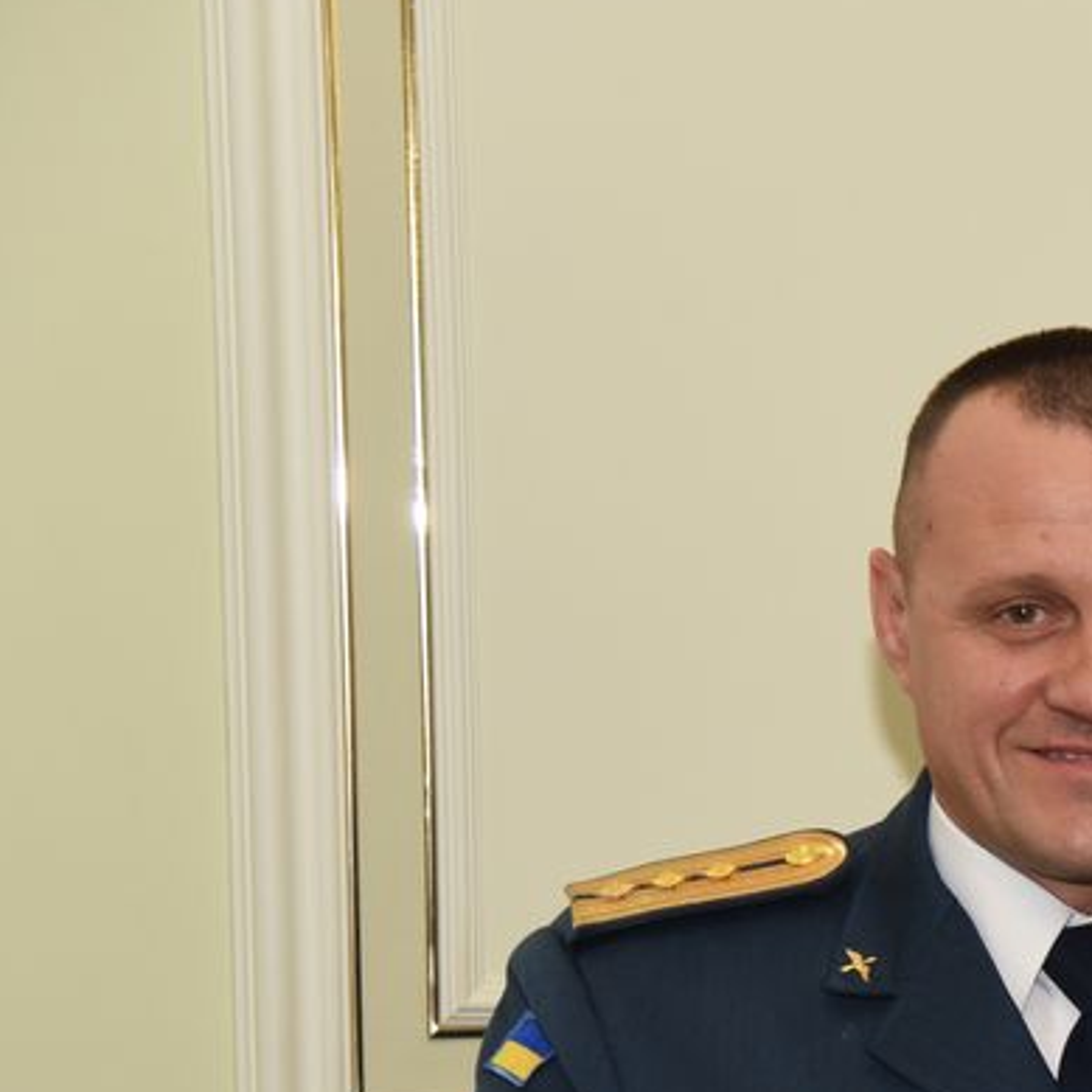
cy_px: 1231
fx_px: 7209
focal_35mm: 202
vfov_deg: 8.6
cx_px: 1594
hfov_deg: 8.5
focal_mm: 66
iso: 800
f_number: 4
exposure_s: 1/200
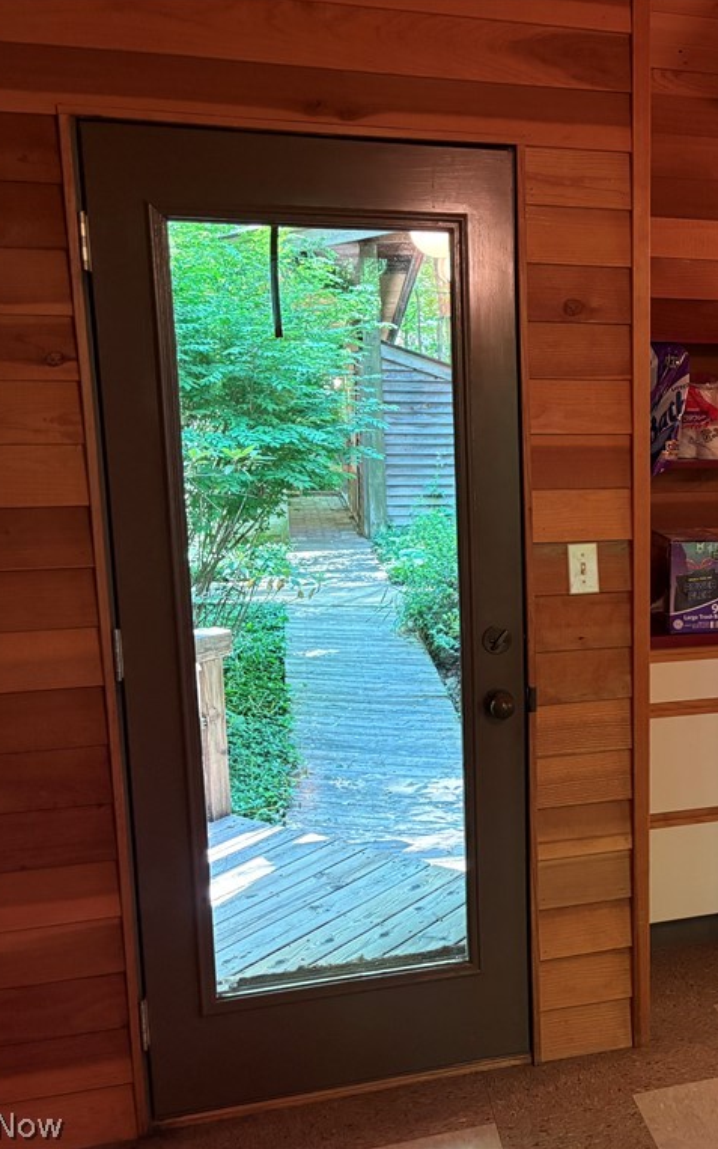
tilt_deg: -9.0
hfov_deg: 32.3
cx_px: 677
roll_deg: +0.2
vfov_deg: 52.7
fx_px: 1158
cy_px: 572
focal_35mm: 37
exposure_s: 1/60
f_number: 1.6
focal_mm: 5.96
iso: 400
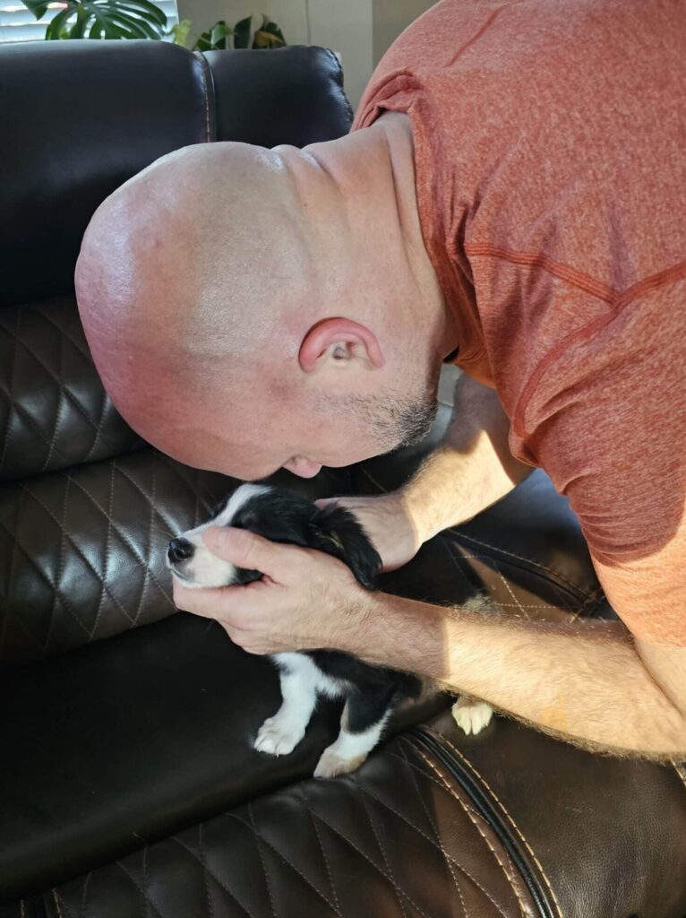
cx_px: 343
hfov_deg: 58.8
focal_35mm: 23
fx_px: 609
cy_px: 459
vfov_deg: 74.0
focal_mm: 6.3
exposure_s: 1/24
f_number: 1.7
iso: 640
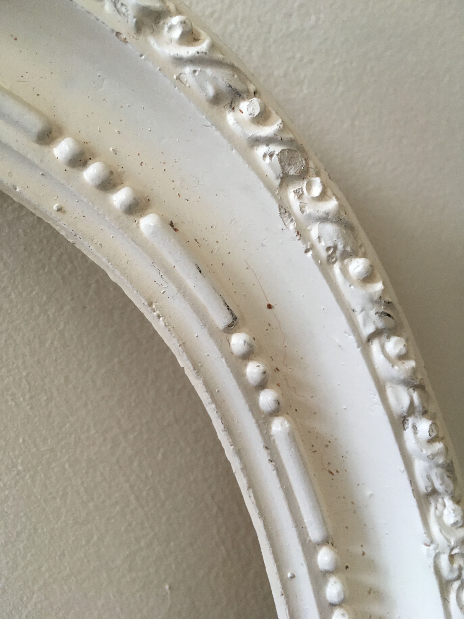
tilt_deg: -6.0
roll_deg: -4.0
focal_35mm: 29
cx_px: 232
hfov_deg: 48.2
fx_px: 518
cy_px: 310
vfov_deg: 61.7
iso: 64
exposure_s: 1/33
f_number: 2.2
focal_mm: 4.15
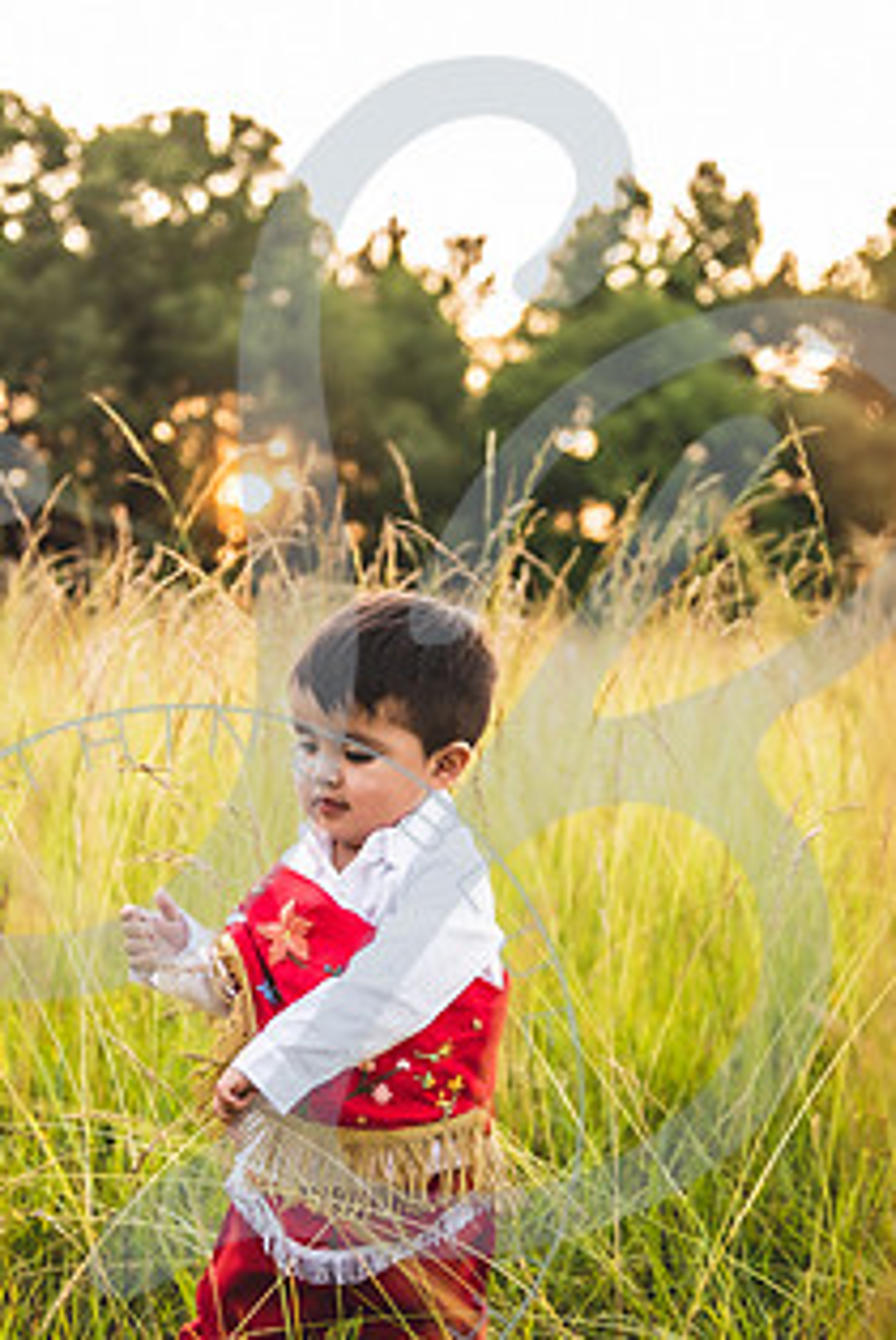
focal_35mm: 63
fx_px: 2347
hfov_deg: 21.6
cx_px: 380
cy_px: 777
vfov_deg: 31.8
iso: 100
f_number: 2.8
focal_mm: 44
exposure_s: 1/160
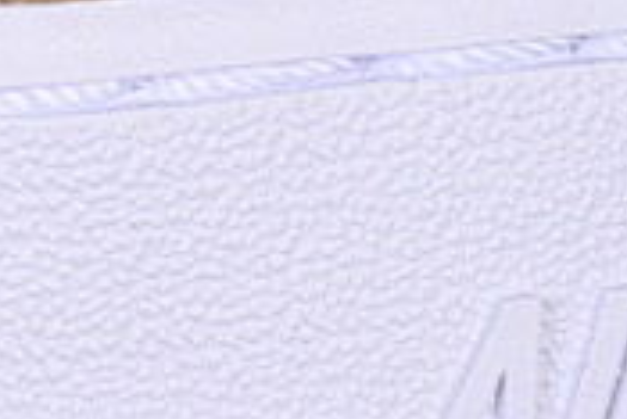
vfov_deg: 3.0
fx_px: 8070
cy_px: -433
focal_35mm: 463
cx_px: -967
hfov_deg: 4.3
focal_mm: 50
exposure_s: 1/80
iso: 160
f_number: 7.1
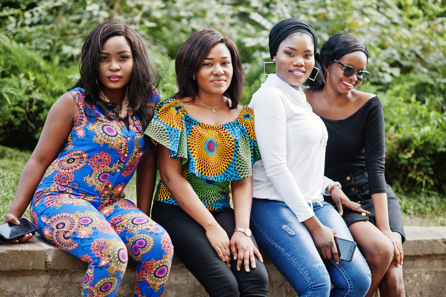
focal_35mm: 85
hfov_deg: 23.9
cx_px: 223
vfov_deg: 16.1
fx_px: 1052
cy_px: 148
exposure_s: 1/1250
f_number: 2
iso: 200
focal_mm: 85
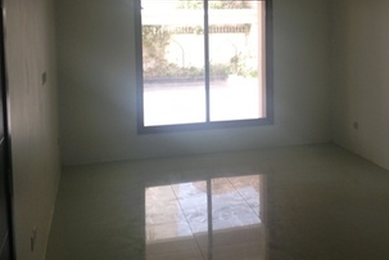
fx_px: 594
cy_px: 59
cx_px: 259
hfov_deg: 35.9
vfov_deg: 24.3
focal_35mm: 55
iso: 50
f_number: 2.4
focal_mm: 4.28
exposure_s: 1/40
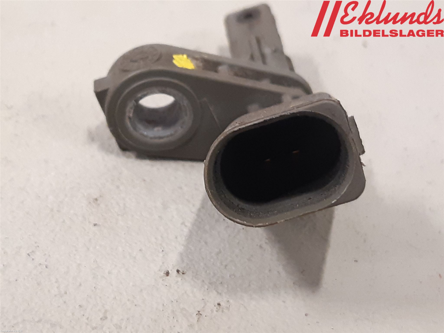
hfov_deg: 67.3
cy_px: 166
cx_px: 222
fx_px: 333
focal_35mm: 26
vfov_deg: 53.1
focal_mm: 3.93
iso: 200
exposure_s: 1/33
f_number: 1.7
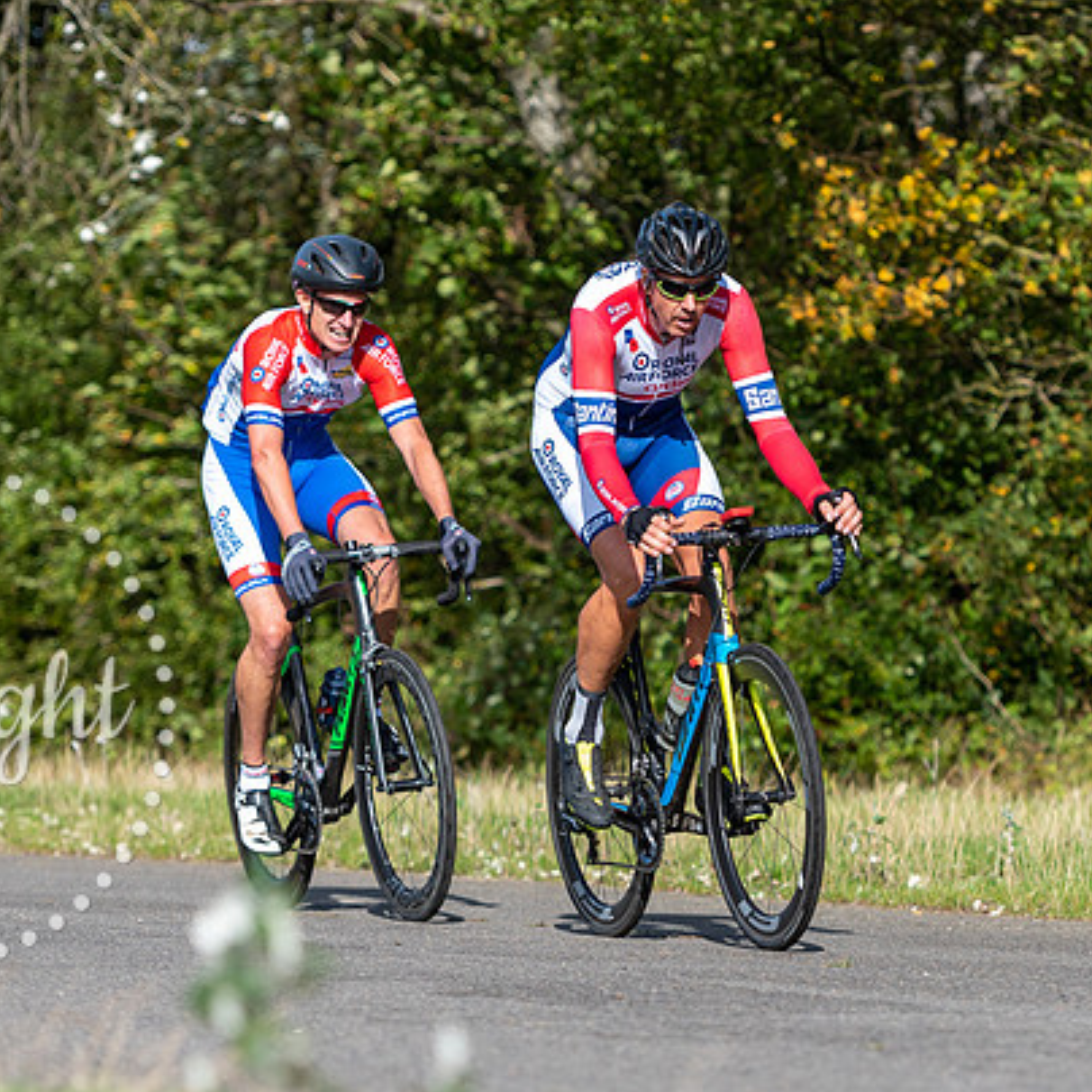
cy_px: 431
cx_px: 668
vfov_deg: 8.0
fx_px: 7852
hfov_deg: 8.0
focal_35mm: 220
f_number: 3.2
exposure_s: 1/2000
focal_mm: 125
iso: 160
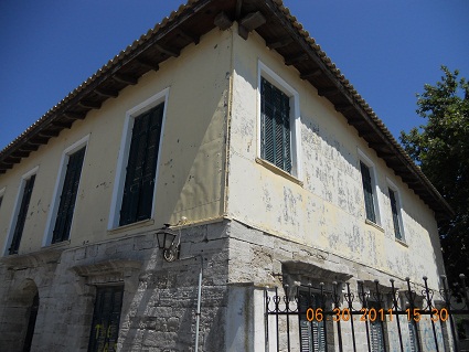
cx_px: 234
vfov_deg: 51.4
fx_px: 366
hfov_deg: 65.3
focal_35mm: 27
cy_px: 176
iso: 80
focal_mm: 4.9
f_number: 8
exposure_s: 1/320
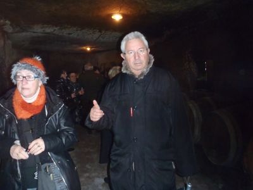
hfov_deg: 63.4
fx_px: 205
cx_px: 126
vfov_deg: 49.7
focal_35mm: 28
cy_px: 95
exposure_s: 1/30
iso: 500
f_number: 3.9
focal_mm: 5
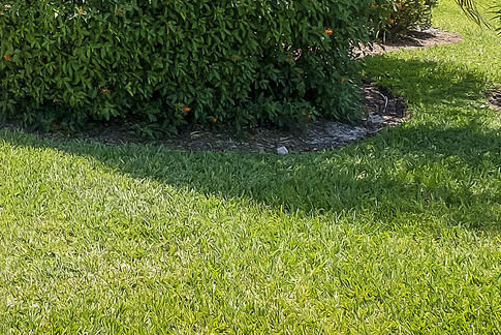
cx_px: -168
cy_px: -69
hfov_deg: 26.5
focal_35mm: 63
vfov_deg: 20.2
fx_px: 877
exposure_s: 1/500
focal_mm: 10
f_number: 8
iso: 400
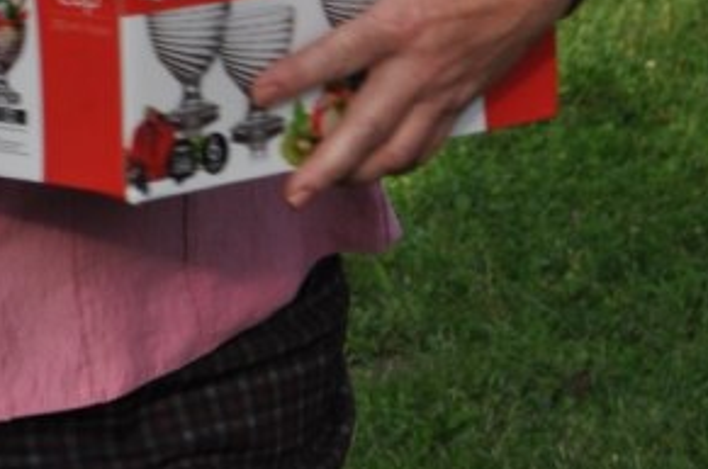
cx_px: -461
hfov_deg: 6.0
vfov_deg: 4.0
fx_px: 6677
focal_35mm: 340
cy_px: -412
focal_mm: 55
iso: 200
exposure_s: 1/160
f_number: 6.3
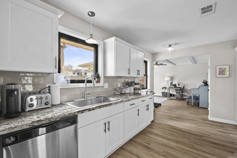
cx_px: 118
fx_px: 99
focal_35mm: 15
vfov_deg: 77.3
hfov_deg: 100.4
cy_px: 79
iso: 400
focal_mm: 10
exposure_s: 1/1.67
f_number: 8
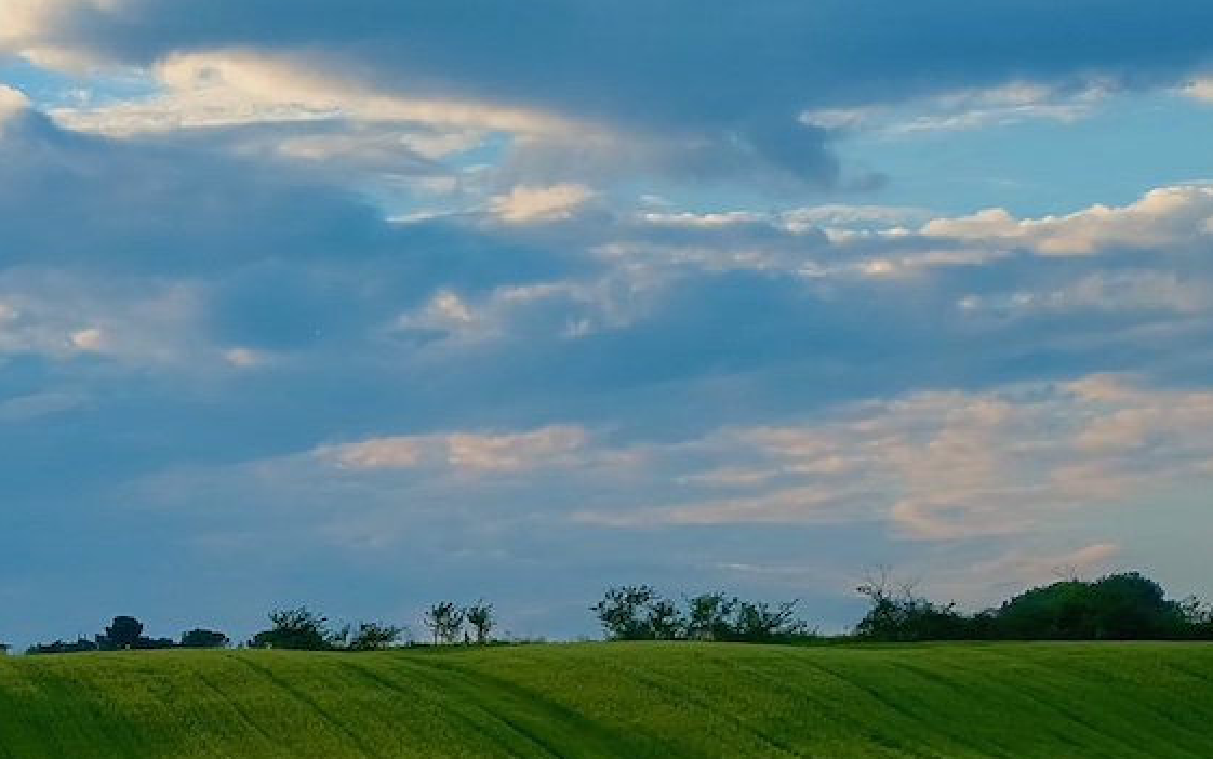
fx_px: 4795
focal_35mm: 145
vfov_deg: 8.9
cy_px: 1017
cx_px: -476
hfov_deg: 13.7
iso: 400
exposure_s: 1/450
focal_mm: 28.2
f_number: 5.6
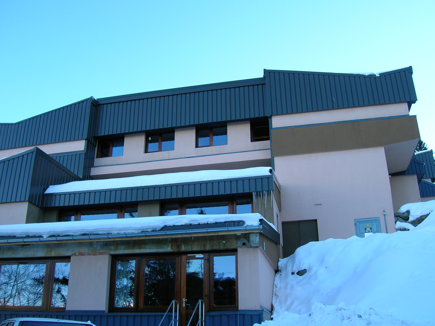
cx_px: 218
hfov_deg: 54.0
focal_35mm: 34
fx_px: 427
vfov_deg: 41.7
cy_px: 163
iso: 50
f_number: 4.9
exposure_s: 1/58.7
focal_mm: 5.7
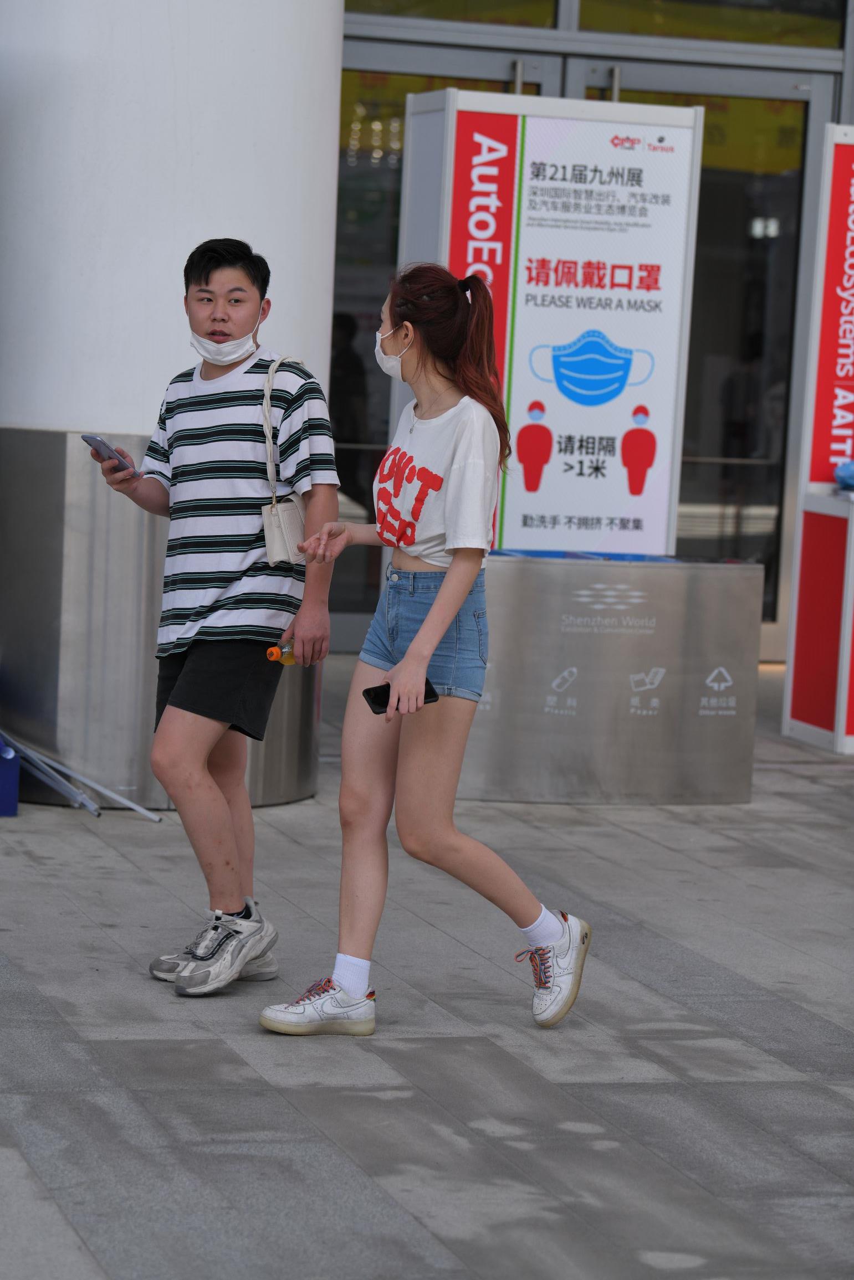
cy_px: 640
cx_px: 427
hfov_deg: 14.9
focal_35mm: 92
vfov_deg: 22.1
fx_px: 3273
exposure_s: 1/800
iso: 360
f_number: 4
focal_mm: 92
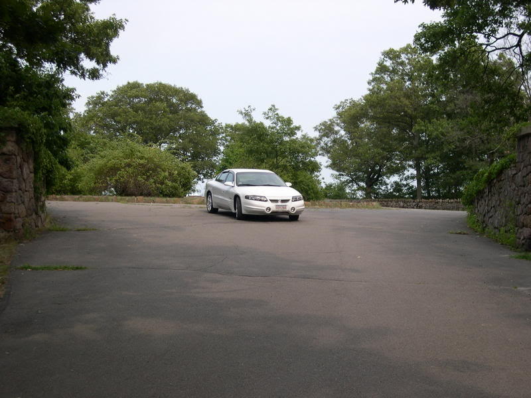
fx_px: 798
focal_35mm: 52
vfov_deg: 28.0
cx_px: 266
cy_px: 199
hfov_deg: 36.8
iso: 100
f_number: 3.2
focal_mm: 11.1
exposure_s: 1/544
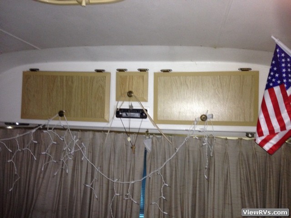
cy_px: 109
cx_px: 146
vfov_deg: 42.9
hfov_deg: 55.4
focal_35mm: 33
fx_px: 277
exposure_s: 1/16
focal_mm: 4.12
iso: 250
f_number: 2.4
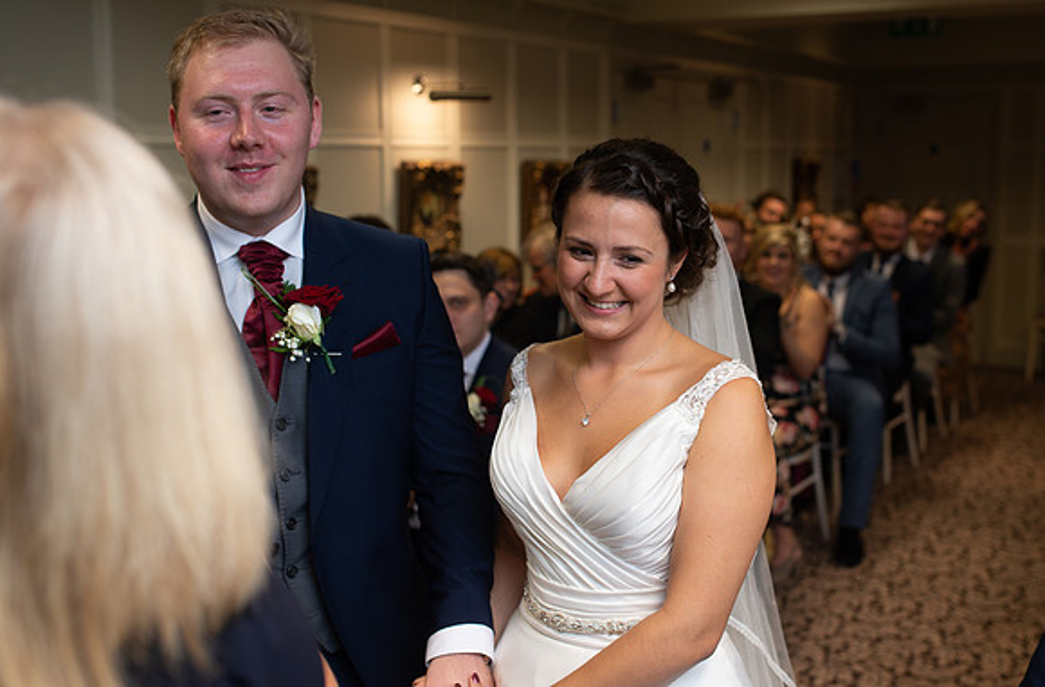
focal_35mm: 41
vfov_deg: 32.1
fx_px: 1189
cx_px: 612
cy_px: 280
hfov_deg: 47.2
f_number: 3.2
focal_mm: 35
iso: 320
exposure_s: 1/100
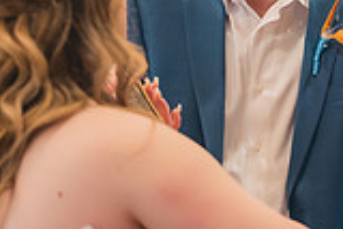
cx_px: 386
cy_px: 87
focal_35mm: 181
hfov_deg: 11.2
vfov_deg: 7.6
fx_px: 1726
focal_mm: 50
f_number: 2
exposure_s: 1/160
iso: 1250
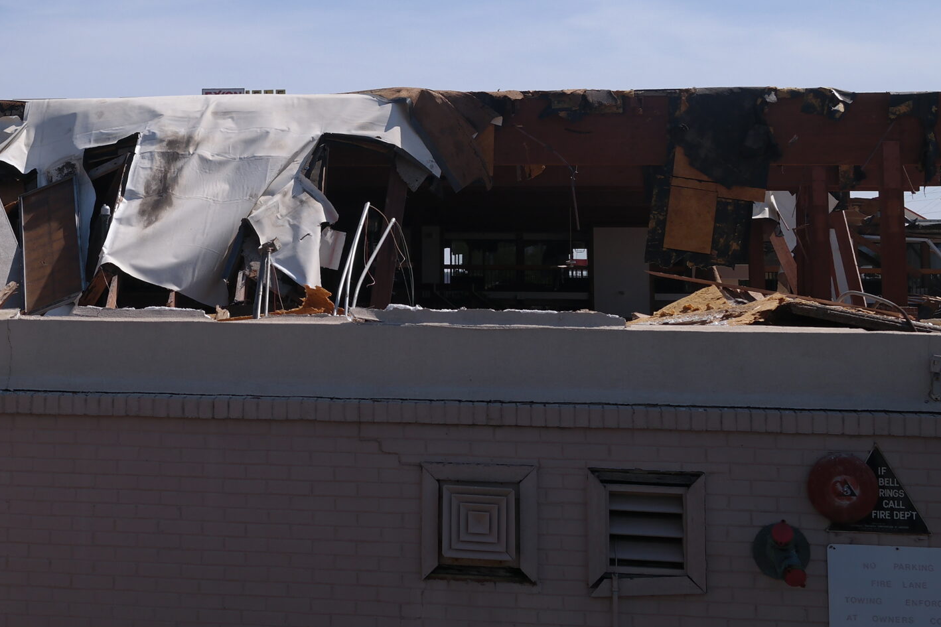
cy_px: 67
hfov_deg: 30.4
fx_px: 1699
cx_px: 218
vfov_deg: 20.5
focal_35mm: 65
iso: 100
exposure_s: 1/400
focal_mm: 24
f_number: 7.1
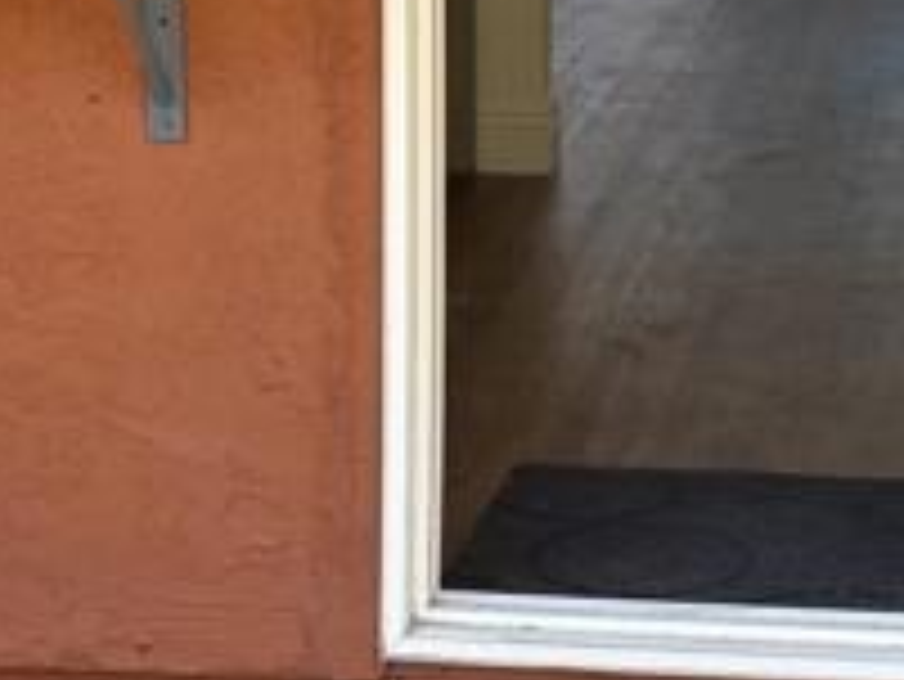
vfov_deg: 12.1
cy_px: 72
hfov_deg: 16.0
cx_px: 765
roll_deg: -0.3
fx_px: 3188
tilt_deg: -9.5
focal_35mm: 122
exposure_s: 1/164
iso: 64
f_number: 1.78
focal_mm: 6.76
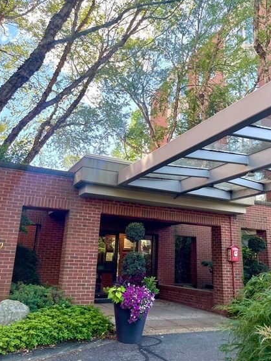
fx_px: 313
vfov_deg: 59.9
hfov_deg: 46.6
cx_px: 157
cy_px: 163
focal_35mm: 30
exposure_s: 1/528
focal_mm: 5.1
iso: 32
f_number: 1.6
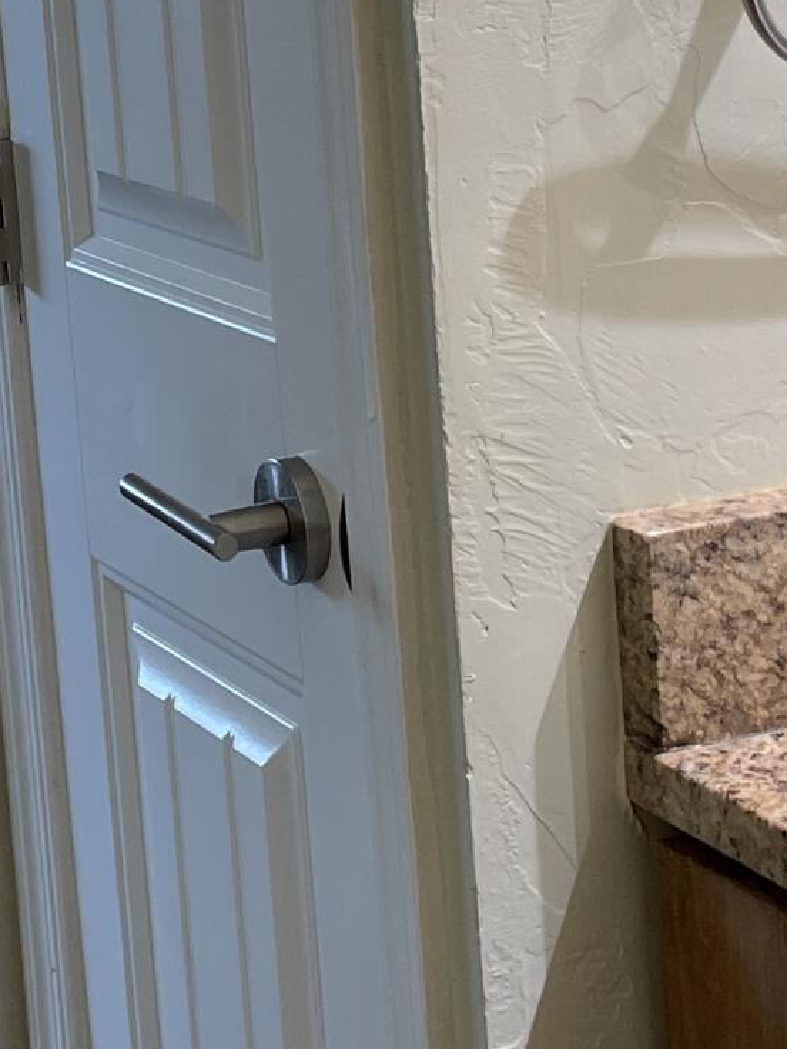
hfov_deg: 13.8
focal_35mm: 106
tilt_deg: -8.1
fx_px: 3213
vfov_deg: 18.3
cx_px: 3
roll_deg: +5.5
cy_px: 148
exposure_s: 1/60
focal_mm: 4.2
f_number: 1.6
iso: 80
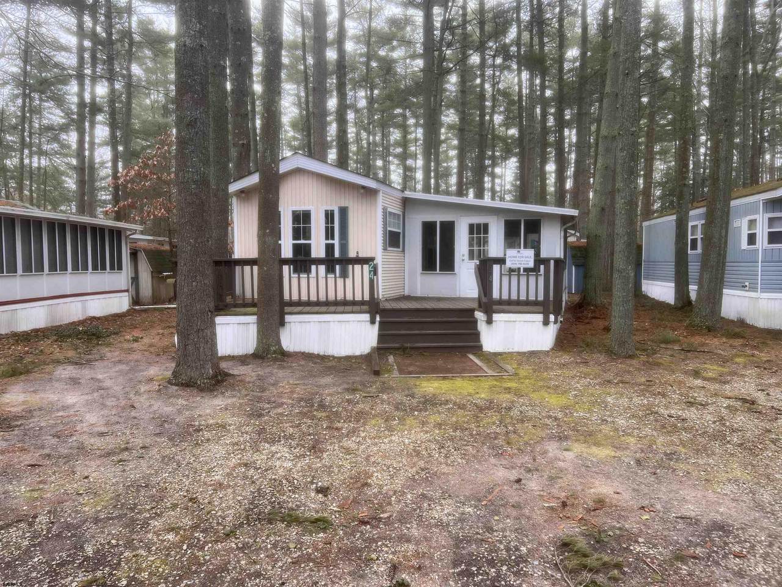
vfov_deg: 53.1
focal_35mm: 26
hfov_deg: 67.3
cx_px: 391
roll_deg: +0.3
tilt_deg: -4.2
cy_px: 294
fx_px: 587
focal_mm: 5.7
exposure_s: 1/402
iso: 50
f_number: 1.5
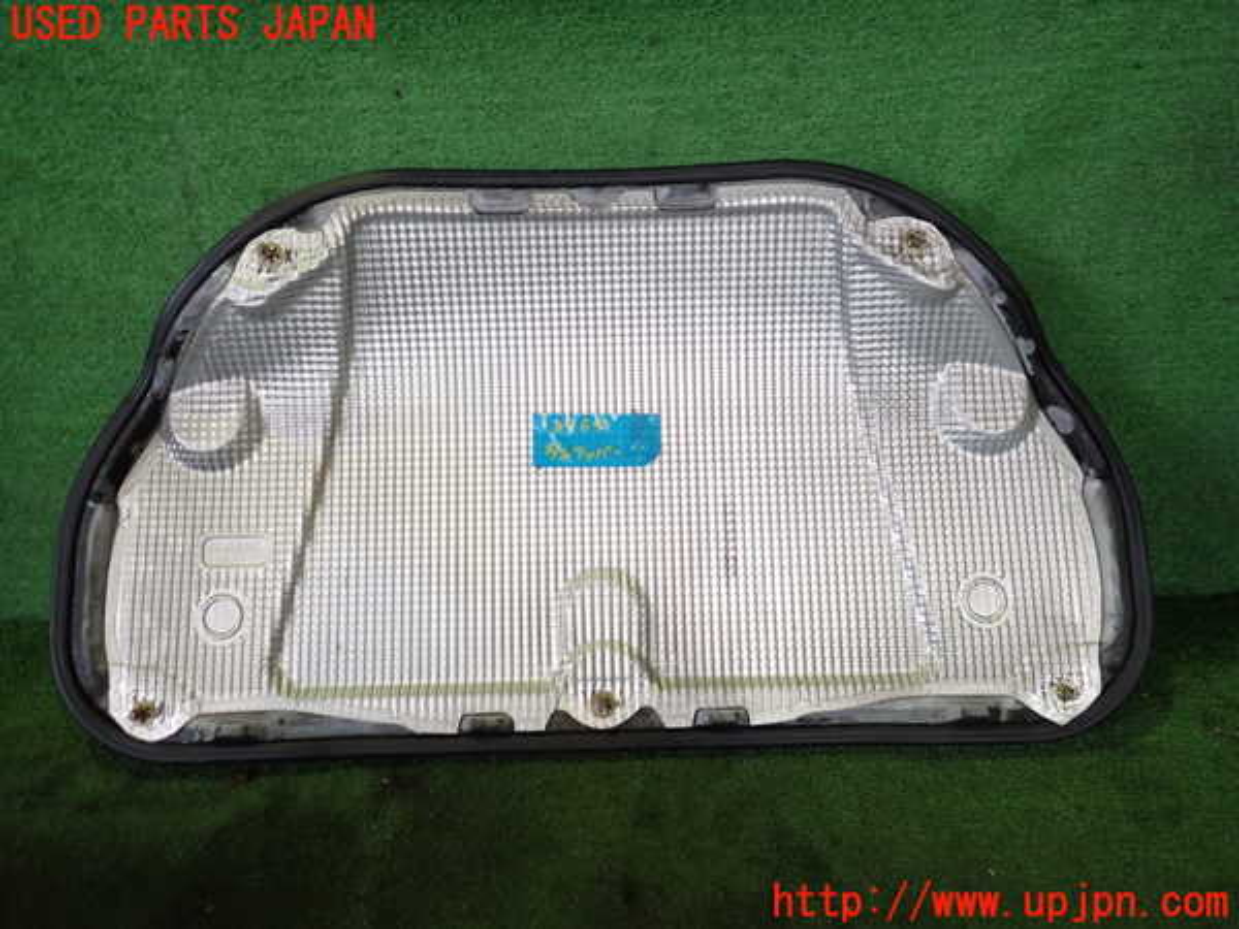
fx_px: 895
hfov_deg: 69.4
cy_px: 464
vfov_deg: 54.9
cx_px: 620
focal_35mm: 25
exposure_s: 1/50
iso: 200
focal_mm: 4.5
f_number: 2
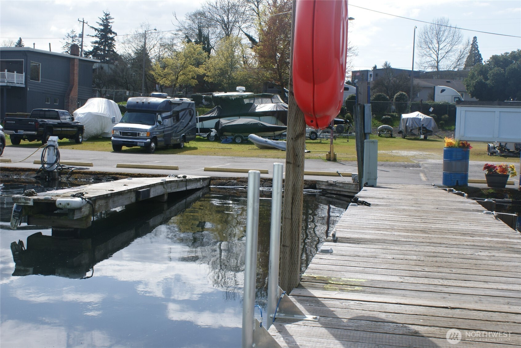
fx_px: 608
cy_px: 174
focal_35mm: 42
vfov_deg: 31.9
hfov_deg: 46.4
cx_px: 260
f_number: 11
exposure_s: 1/100
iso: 100
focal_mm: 28
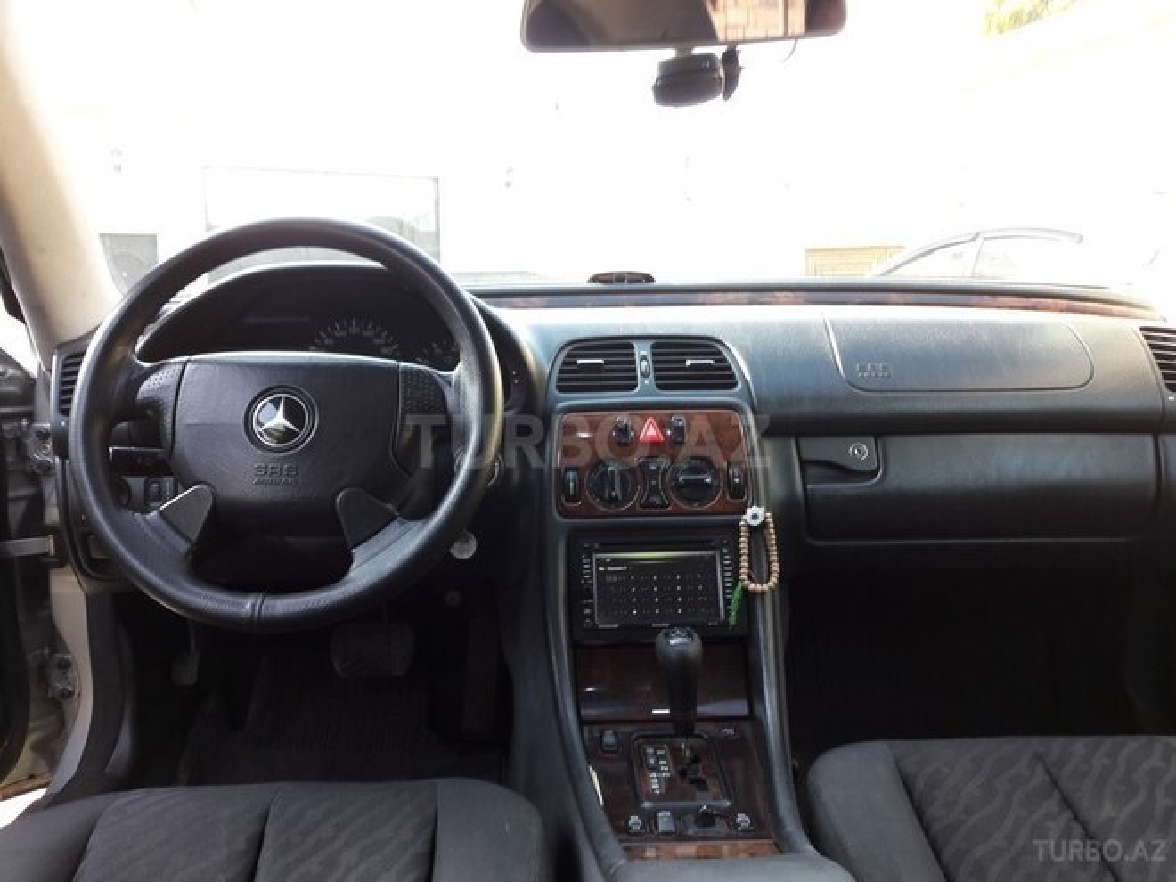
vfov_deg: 49.7
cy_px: 441
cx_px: 588
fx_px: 951
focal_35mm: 28
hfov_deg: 63.4
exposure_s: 1/33
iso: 40
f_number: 1.9
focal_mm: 3.7
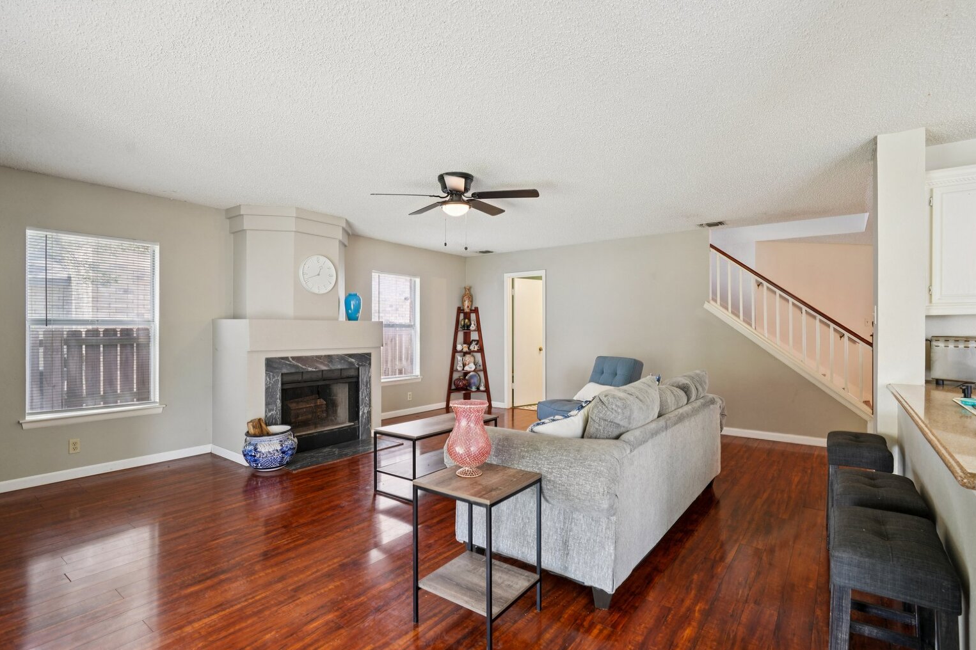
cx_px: 487
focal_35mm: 17
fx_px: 461
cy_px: 333
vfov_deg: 70.4
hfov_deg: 93.3
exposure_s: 1/8
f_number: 8
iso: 400
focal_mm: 16
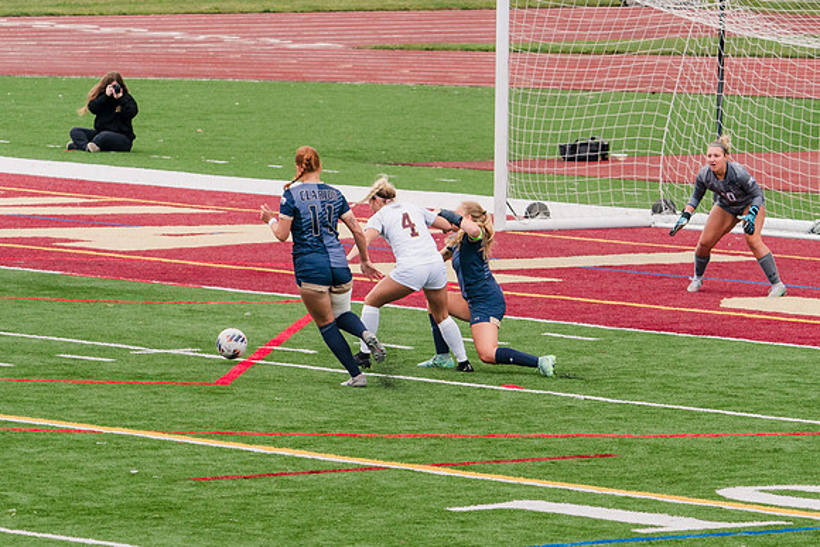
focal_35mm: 343
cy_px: 369
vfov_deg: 4.0
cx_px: 428
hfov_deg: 6.0
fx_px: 7821
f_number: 5.6
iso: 800
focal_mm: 200
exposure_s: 1/1600
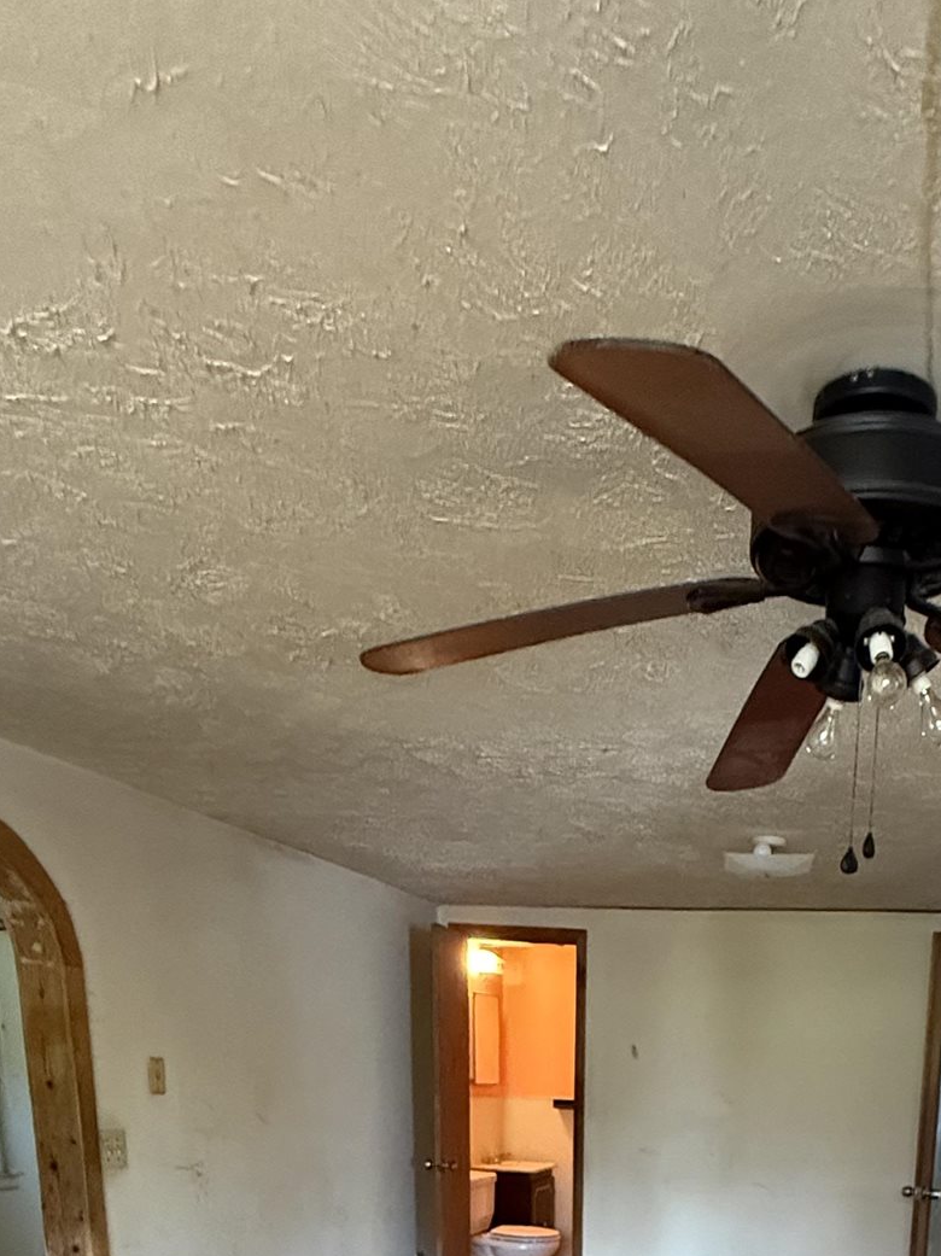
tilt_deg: -12.3
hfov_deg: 43.9
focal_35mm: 31
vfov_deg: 45.5
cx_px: 709
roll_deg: -2.2
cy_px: 1346
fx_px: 1124
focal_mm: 2.22
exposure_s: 1/60
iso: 1250
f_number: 2.2
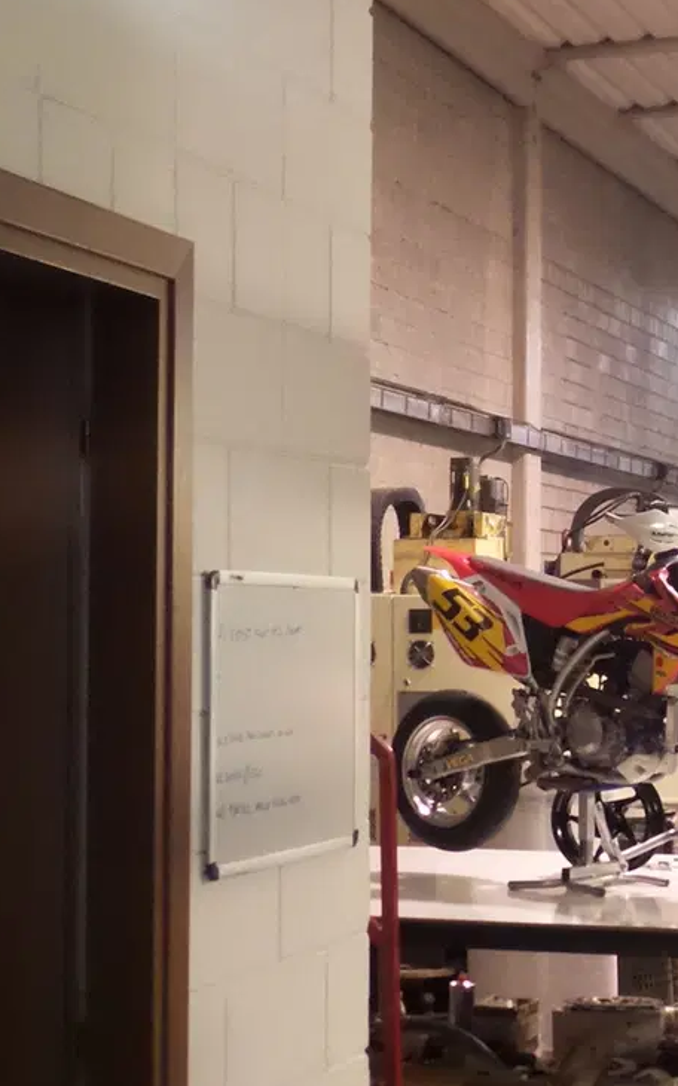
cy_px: 510
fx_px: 2337
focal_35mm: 79
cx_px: 471
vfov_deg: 26.1
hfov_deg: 16.5
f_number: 3
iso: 800
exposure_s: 1/25
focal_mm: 6.2
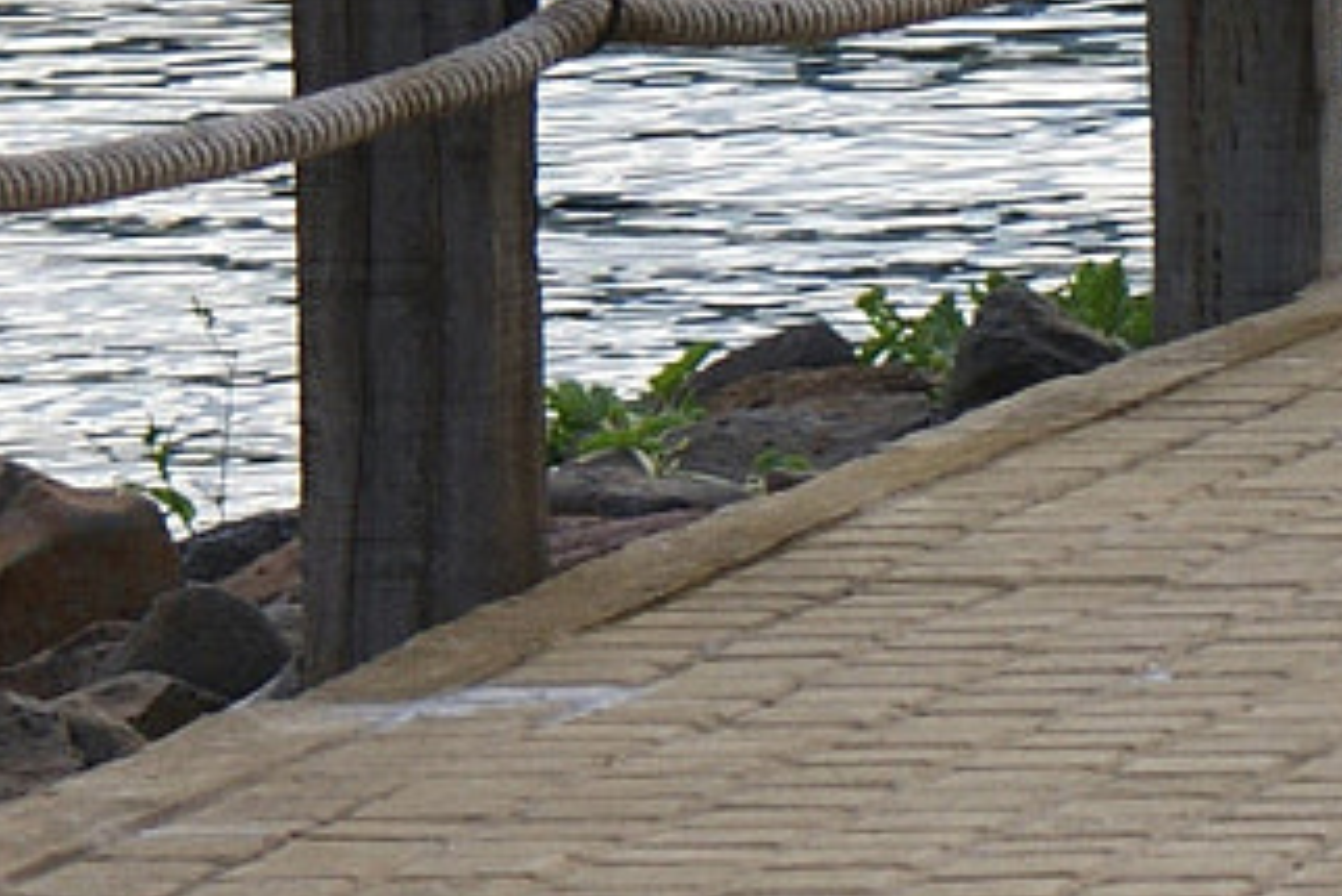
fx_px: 19467
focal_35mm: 522
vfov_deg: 2.6
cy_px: 148
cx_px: 1025
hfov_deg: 3.9
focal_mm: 70
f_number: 8
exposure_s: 1/250
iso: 100
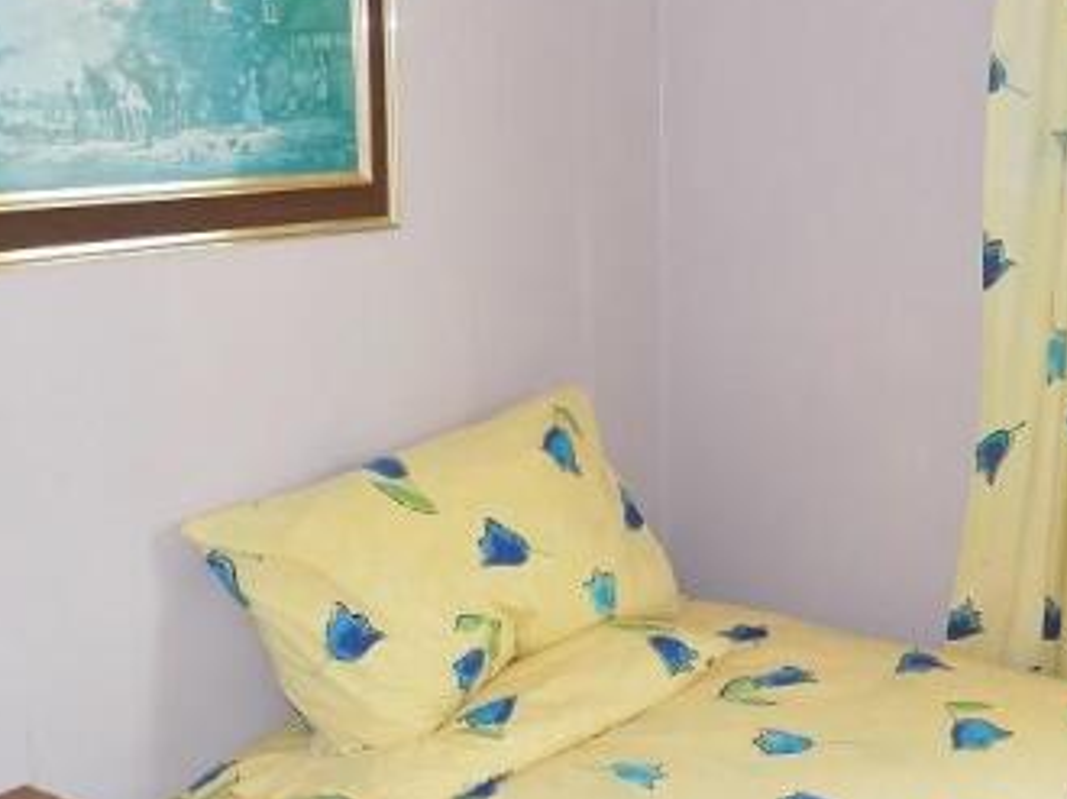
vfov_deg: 27.4
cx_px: 710
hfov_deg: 35.8
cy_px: 506
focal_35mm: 53
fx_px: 1632
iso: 200
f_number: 3.3
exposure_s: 1/30
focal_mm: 5.3
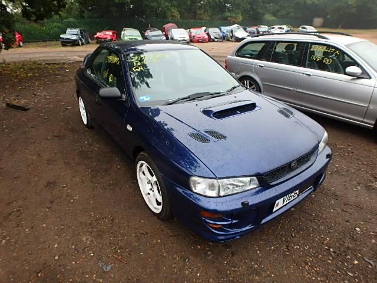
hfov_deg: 79.0
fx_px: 229
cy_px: 142
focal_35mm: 21
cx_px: 188
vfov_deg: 63.4
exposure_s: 1/80
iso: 125
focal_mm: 3.7
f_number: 3.5
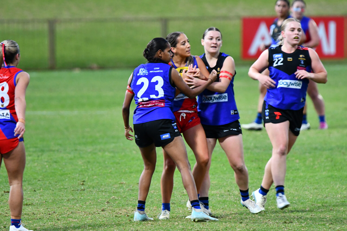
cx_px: 174
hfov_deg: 2.3
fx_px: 8675
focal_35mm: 900
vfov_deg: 1.5
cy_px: 116
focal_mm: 600
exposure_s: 1/200
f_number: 6.3
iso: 3200
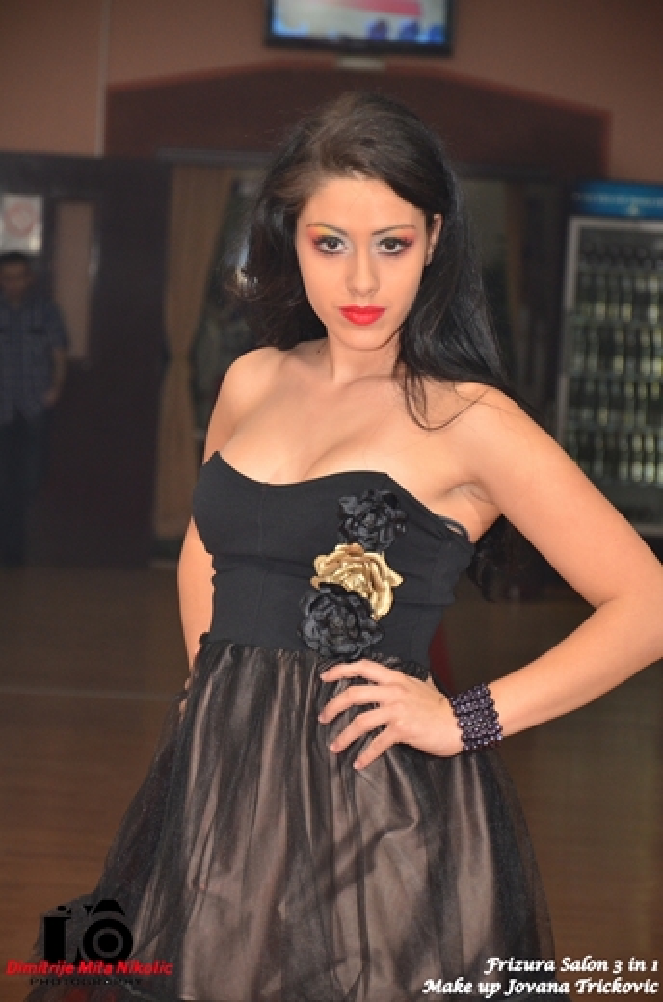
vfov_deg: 14.9
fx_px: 3832
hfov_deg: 9.9
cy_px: 501
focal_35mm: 138
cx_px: 332
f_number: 5.6
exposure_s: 1/100
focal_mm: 92
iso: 1000
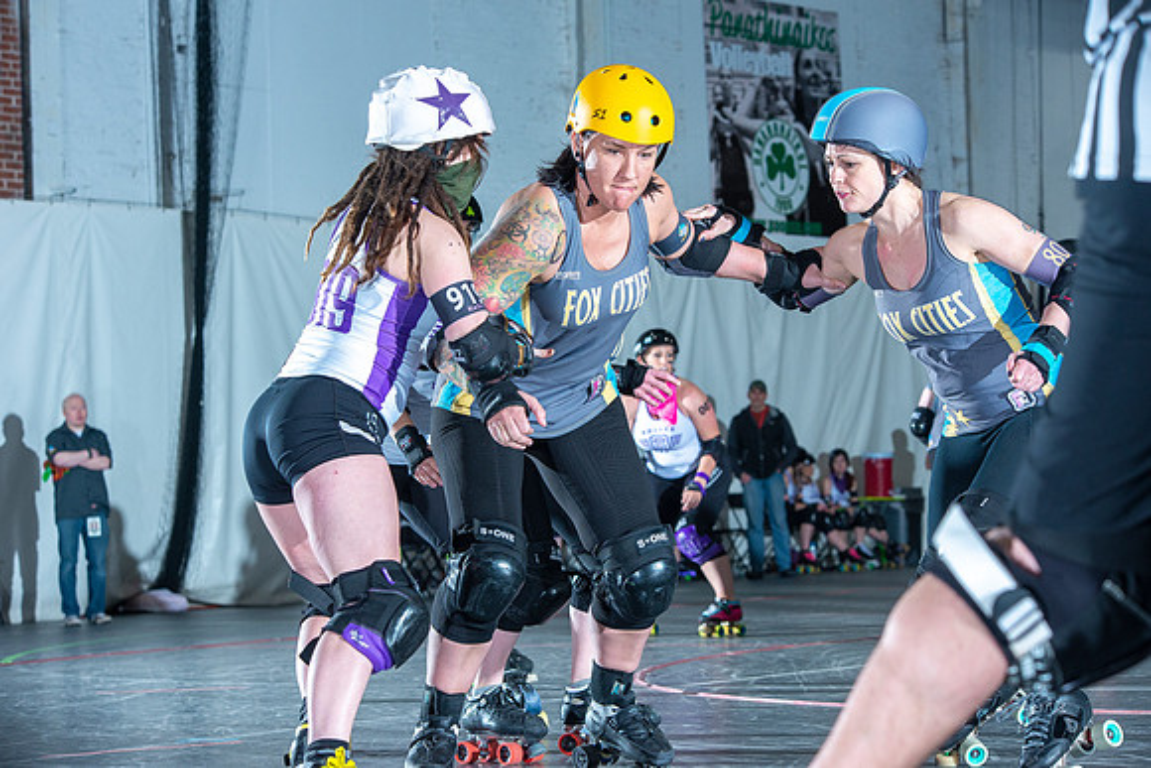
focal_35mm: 100
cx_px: 576
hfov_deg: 20.4
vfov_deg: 13.7
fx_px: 3198
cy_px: 384
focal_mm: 100
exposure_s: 1/160
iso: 800
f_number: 7.1
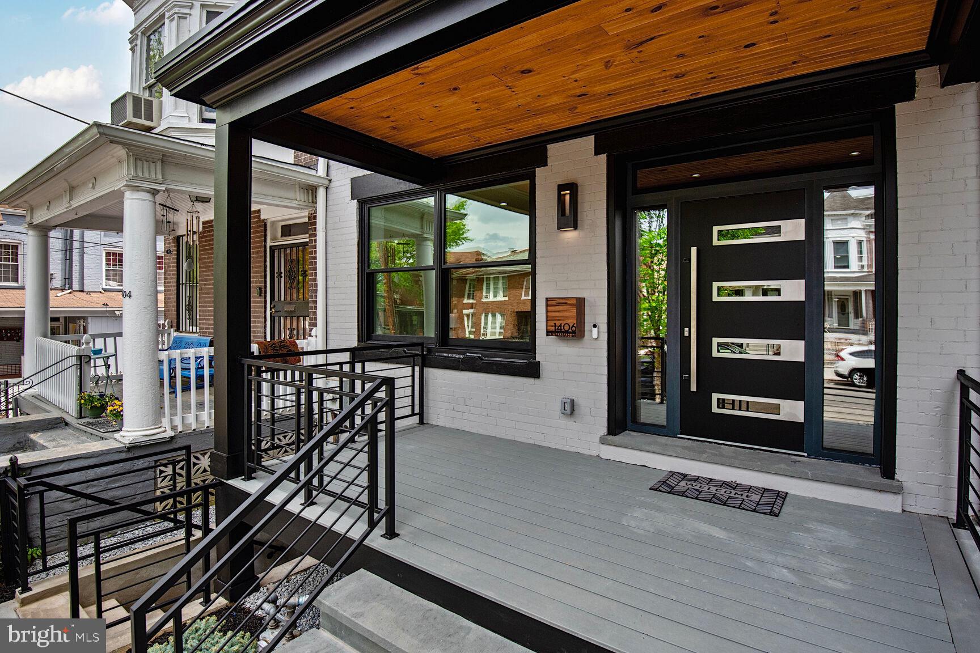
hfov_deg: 96.7
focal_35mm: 16
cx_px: 490
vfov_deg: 73.7
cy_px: 326
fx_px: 436
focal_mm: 16
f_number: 8
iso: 400
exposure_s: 1/160
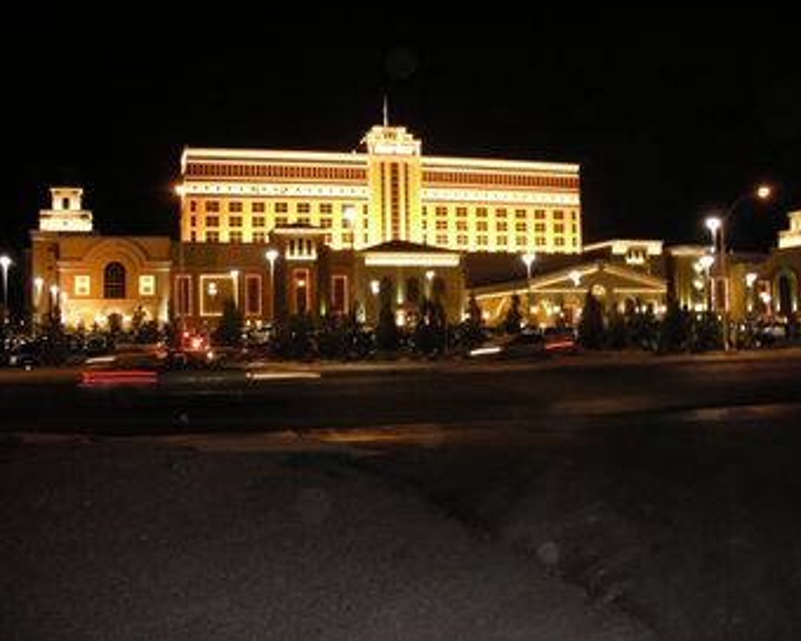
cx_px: 377
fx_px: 877
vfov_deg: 40.1
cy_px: 318
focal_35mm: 37
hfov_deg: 49.1
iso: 200
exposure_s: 1/6.4
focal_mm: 5.8
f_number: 3
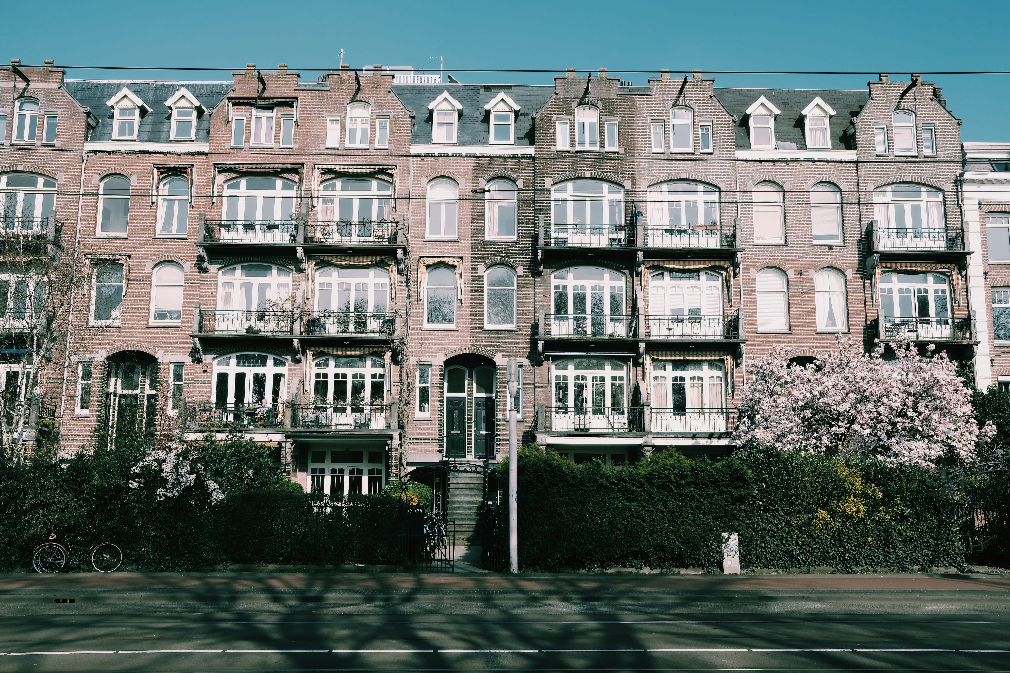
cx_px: 505
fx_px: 982
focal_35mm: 35
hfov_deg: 54.4
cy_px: 336
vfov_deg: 37.9
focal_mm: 23
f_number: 13
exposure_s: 1/250
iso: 250
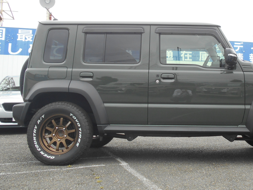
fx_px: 329
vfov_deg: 31.7
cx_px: 181
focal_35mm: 45
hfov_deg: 41.2
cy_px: 52
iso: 80
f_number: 3.4
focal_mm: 5.1
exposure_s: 1/320
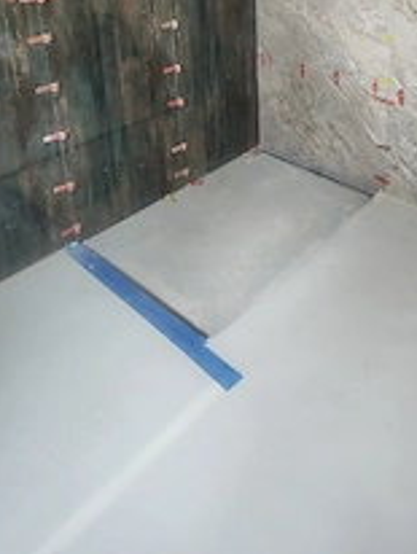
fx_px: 497
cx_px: 334
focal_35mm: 31
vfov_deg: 51.5
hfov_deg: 43.4
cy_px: 56
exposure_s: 1/37.5
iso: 309
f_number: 2.2
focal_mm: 1.66
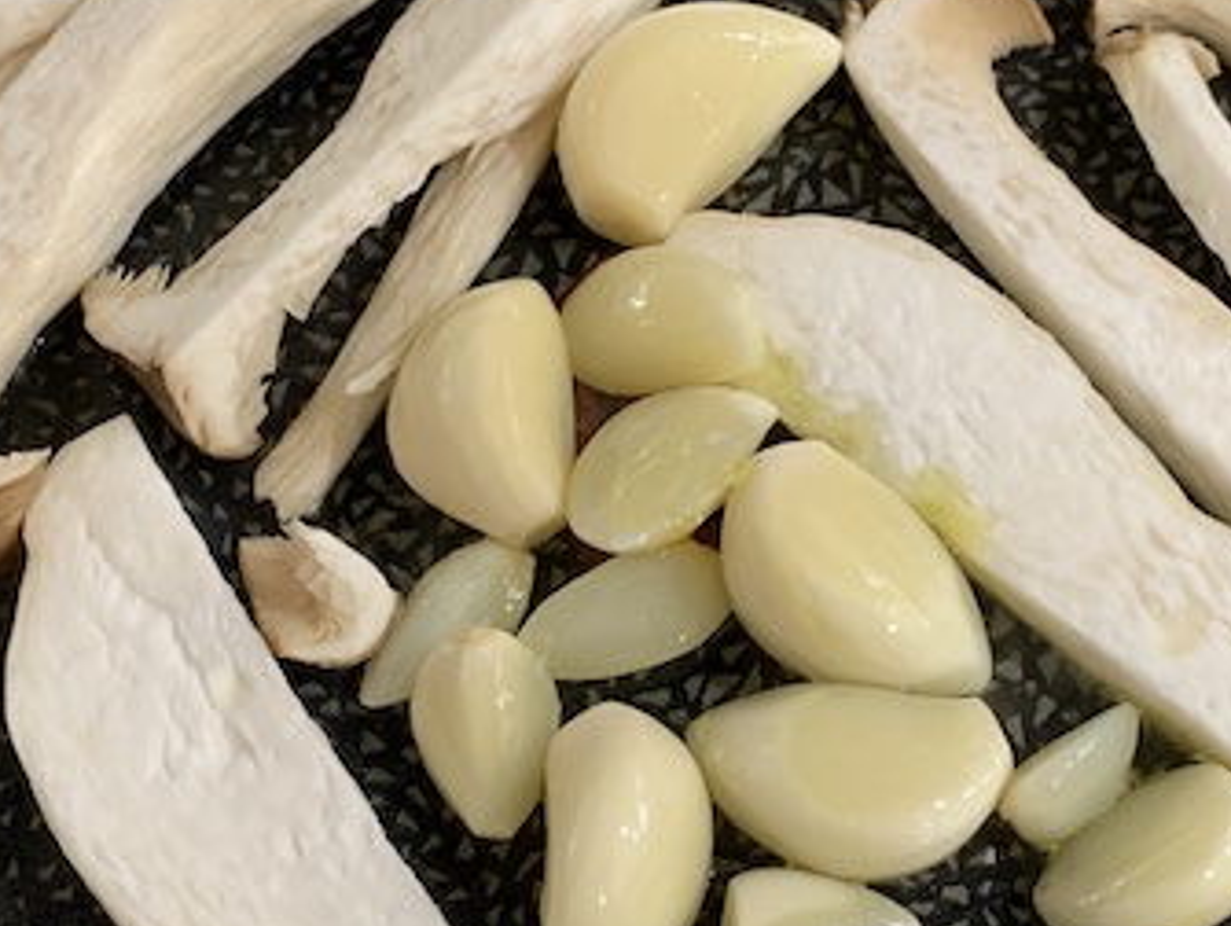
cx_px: 724
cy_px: 430
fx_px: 2207
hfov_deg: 31.1
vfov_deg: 23.7
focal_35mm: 62
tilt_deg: -62.9
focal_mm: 4.25
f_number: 1.8
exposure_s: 1/40
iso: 320
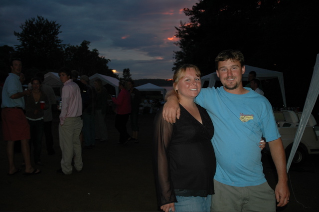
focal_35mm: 33
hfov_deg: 57.3
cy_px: 106
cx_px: 160
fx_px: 292
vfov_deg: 39.9
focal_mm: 22
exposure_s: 1/60
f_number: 3.8
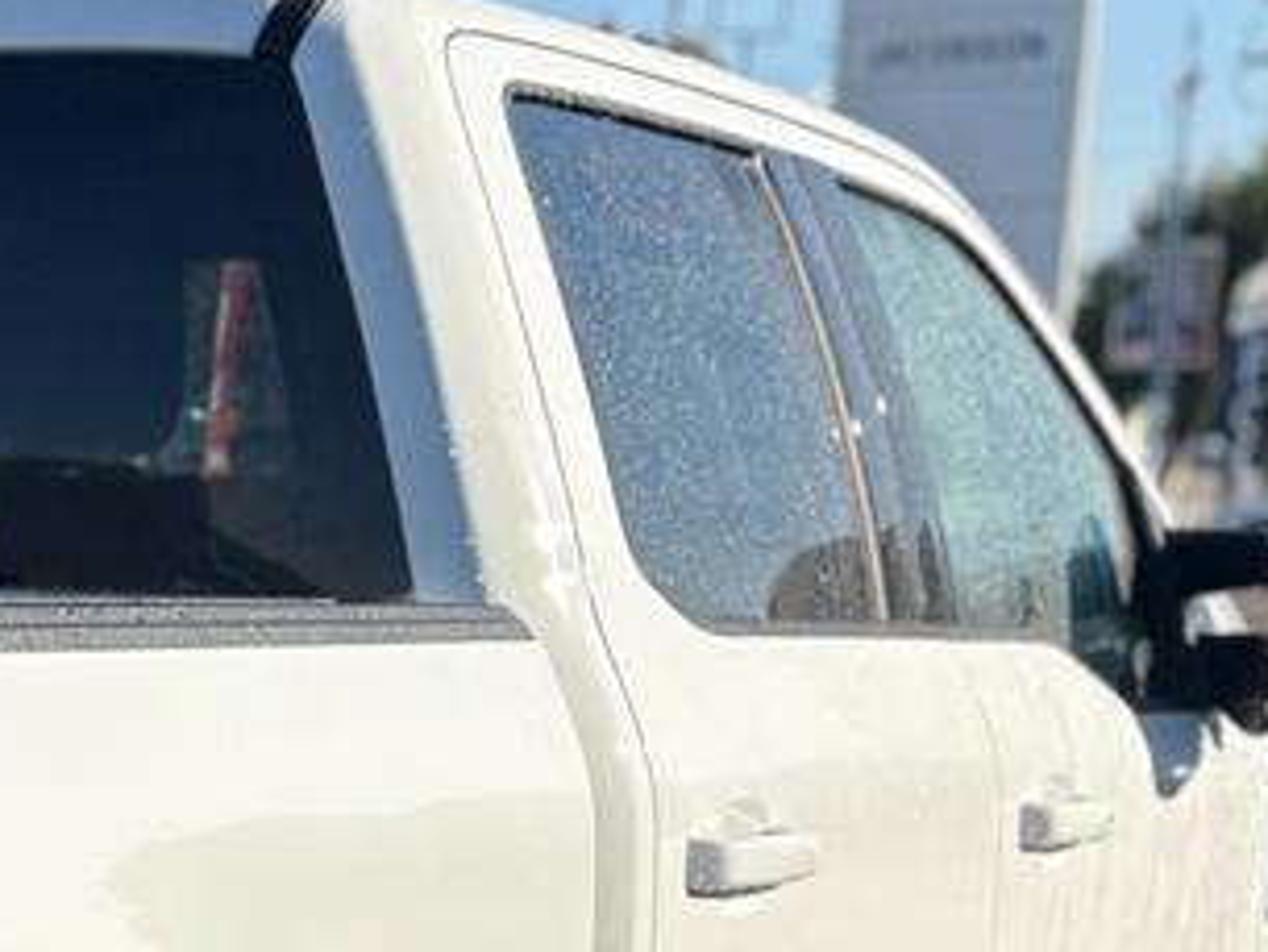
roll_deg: -1.9
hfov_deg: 15.9
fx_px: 3994
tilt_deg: -6.6
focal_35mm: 109
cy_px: 1052
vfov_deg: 13.3
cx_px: -848
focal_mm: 5.96
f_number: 1.6
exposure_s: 1/2538
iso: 50
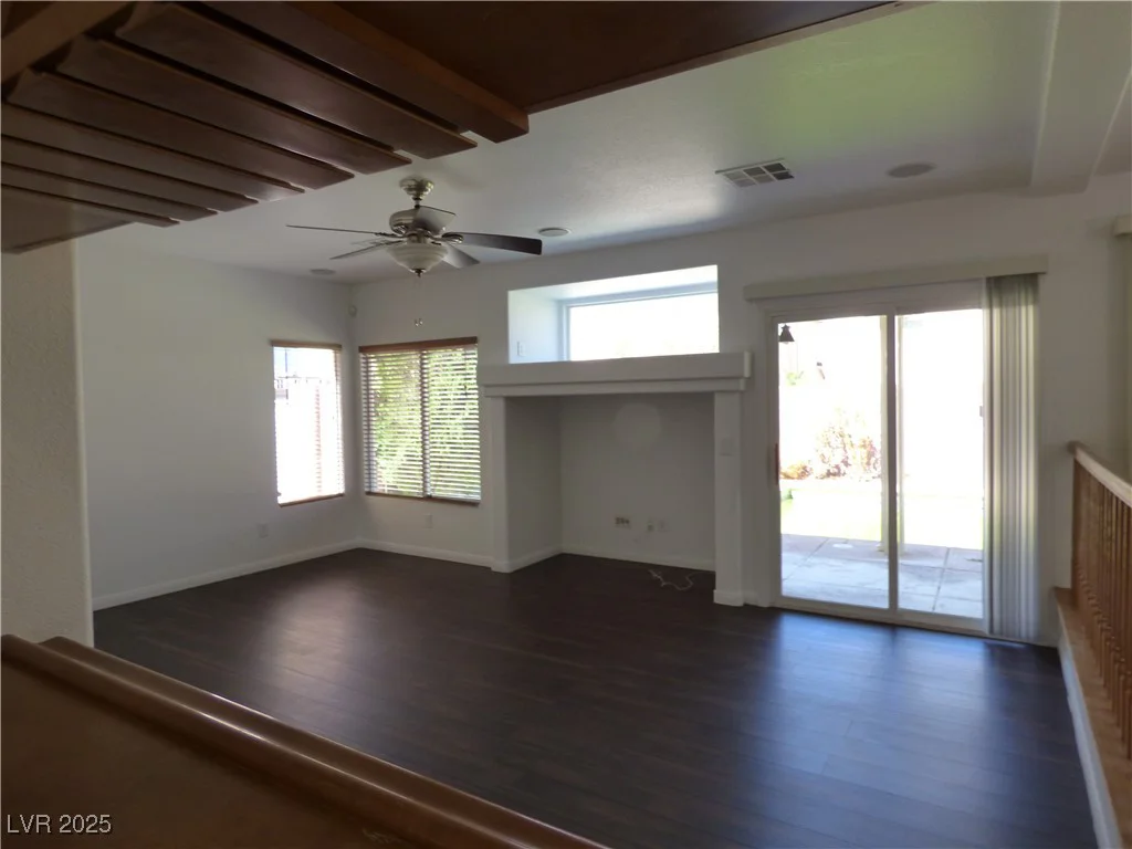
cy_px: 424
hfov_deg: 81.7
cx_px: 566
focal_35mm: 20
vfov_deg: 66.0
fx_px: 654
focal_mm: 3.58
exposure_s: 1/80
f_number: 2.8
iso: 160
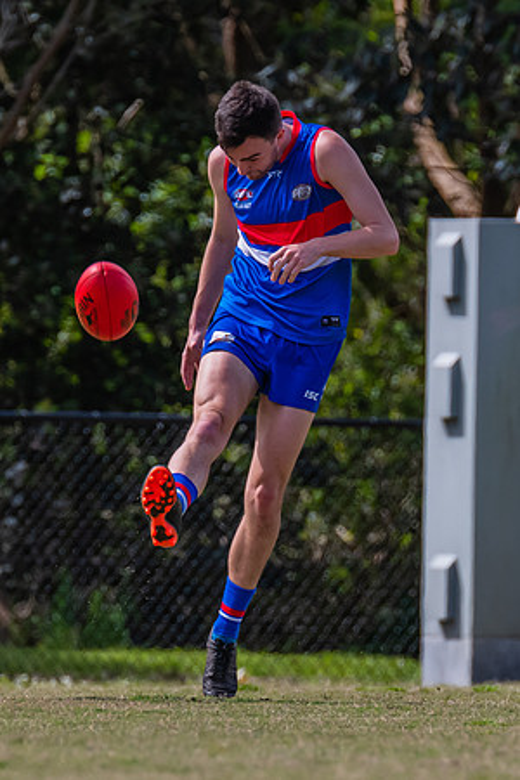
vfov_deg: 2.0
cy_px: 378
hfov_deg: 1.4
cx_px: 233
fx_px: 21835
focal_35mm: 1008
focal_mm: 420
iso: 800
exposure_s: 1/2000
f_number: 6.3
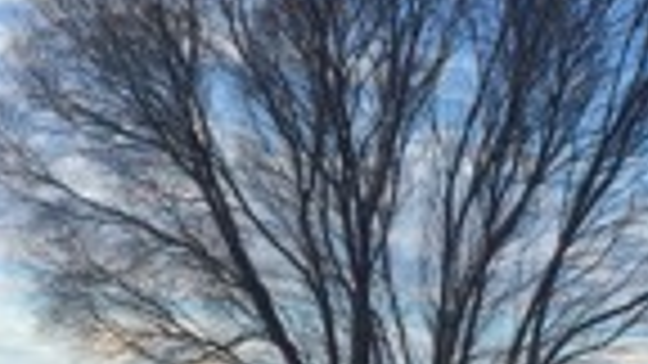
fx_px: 1959
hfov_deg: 18.8
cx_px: 284
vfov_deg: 10.6
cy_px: 171
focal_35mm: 114
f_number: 2.2
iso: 32
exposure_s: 1/1244
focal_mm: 4.15
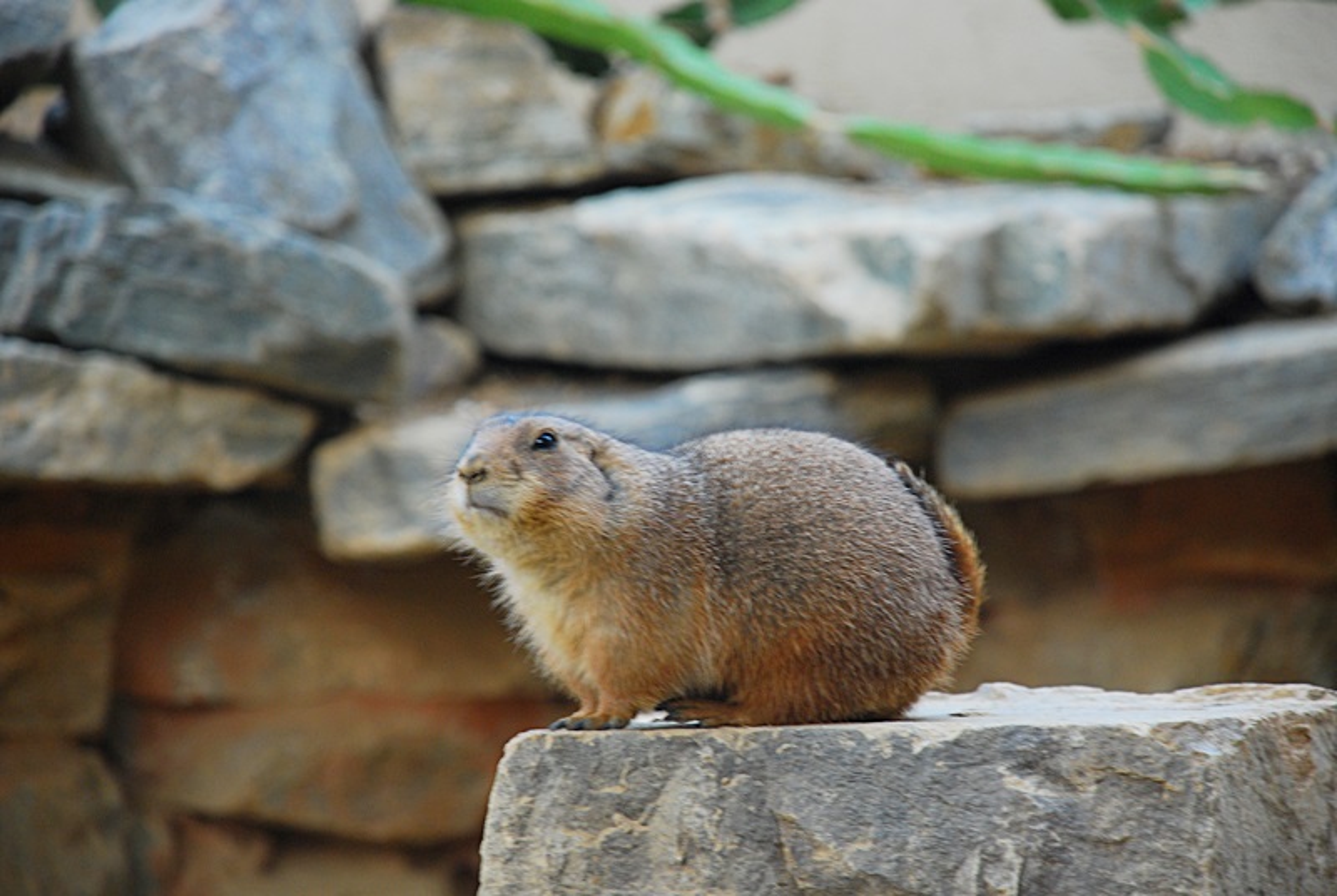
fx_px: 7532
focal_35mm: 202
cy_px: 448
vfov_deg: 6.8
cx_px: 668
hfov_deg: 10.1
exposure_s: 1/50
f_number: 5.6
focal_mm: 135
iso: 400
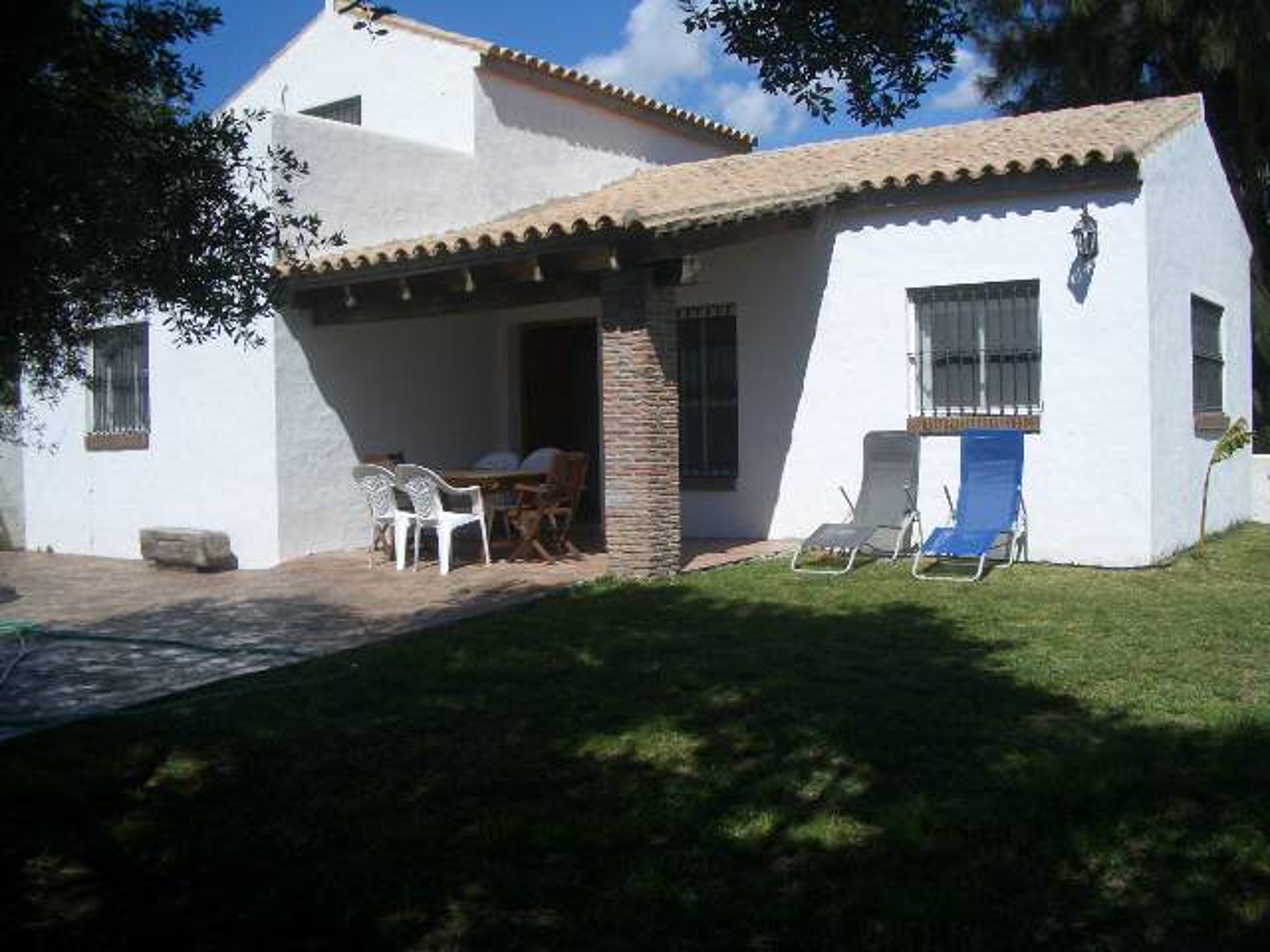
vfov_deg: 40.7
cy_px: 476
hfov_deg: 52.6
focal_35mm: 35
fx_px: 1284
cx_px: 635
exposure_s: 1/800
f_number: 4.3
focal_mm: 5.8
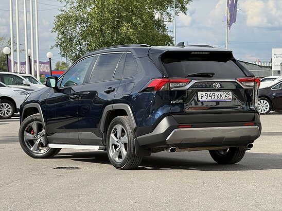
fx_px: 977
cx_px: 141
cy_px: 106
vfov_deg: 12.3
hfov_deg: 16.4
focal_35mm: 120
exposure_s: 1/830
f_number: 2.8
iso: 64
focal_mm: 15.66
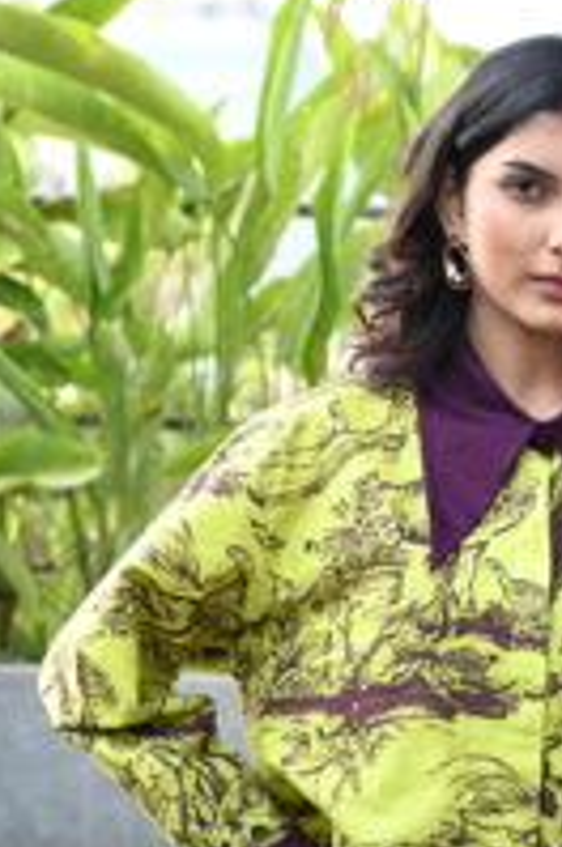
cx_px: 545
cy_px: 624
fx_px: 3736
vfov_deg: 12.9
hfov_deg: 8.6
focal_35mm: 159
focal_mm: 70
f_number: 4
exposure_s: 1/200
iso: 250
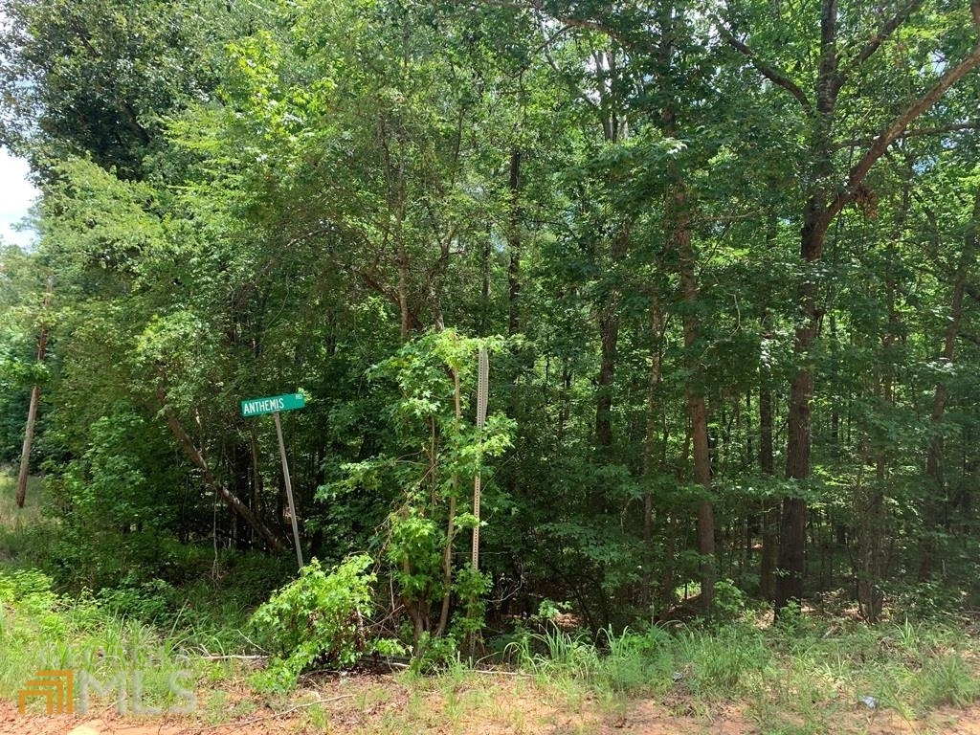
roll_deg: -3.1
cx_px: 490
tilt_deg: +4.4
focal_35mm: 26
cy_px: 368
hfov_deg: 67.3
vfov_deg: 53.1
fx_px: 736
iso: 25
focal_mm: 4.25
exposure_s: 1/275
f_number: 1.8
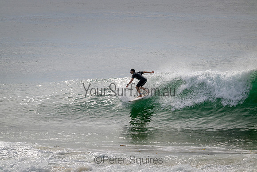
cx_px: 128
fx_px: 2927
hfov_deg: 5.0
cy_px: 86
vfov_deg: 3.4
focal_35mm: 410
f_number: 11
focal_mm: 410
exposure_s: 1/2000
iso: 280
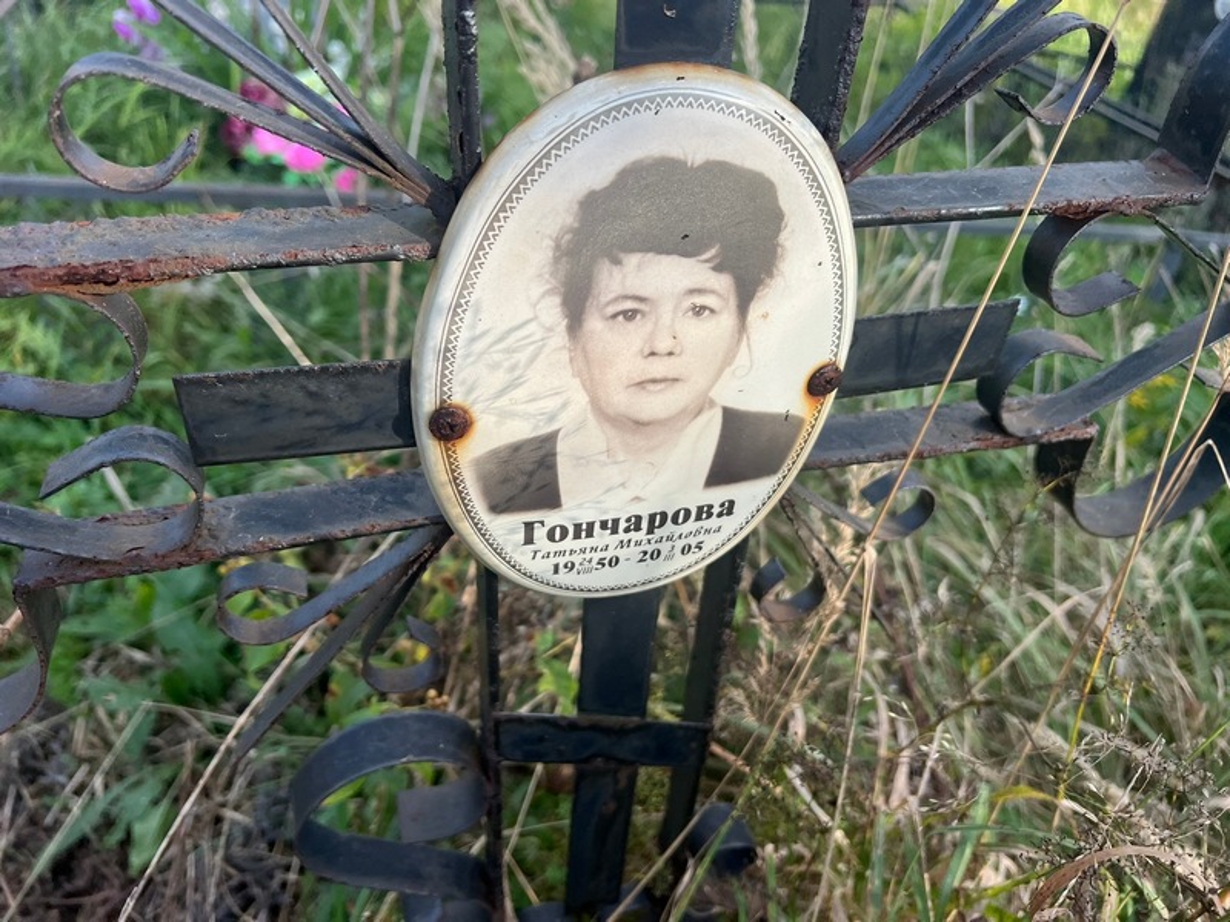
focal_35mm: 26
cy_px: 461
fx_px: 924
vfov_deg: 53.1
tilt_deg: -32.2
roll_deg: -9.9
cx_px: 615
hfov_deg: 67.3
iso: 50
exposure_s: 1/2404
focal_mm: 5.7
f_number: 1.5
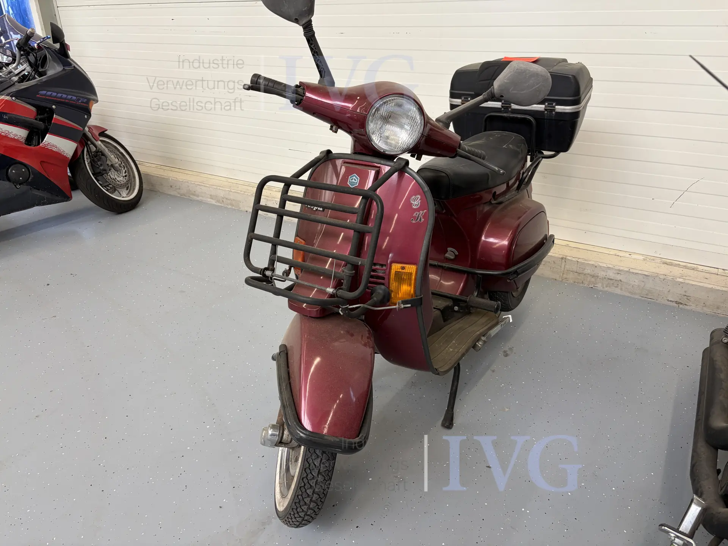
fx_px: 547
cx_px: 364
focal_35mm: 26
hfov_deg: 67.3
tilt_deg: -24.2
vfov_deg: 53.1
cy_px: 273
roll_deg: +1.1
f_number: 1.6
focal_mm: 5.96
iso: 125
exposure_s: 1/106
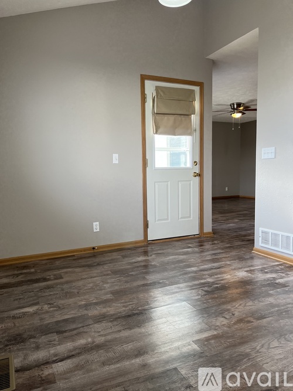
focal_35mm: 26
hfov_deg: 53.0
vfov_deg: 67.3
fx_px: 294
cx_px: 146
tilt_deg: -6.0
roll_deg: +1.4
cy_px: 196
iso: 125
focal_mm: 5.1
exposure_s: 1/120
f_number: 1.6
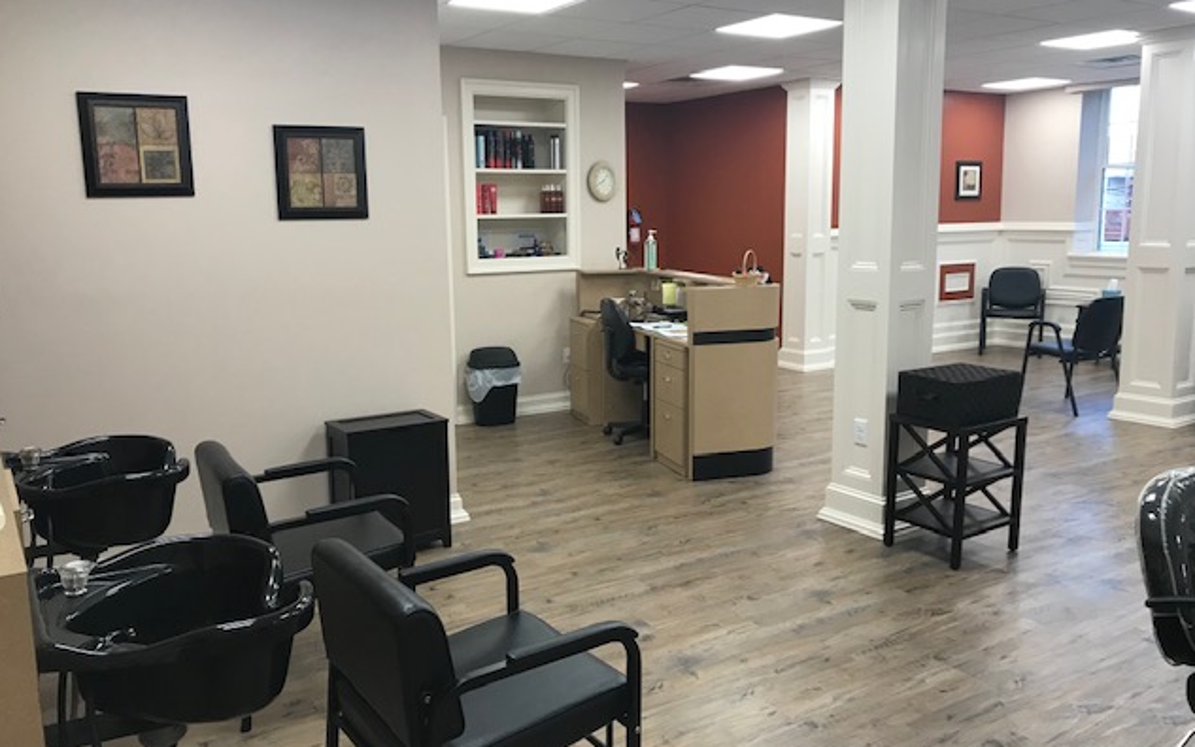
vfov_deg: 41.9
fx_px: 977
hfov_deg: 62.9
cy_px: 379
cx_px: 597
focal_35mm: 30
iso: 25
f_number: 1.8
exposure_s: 1/30
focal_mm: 3.99
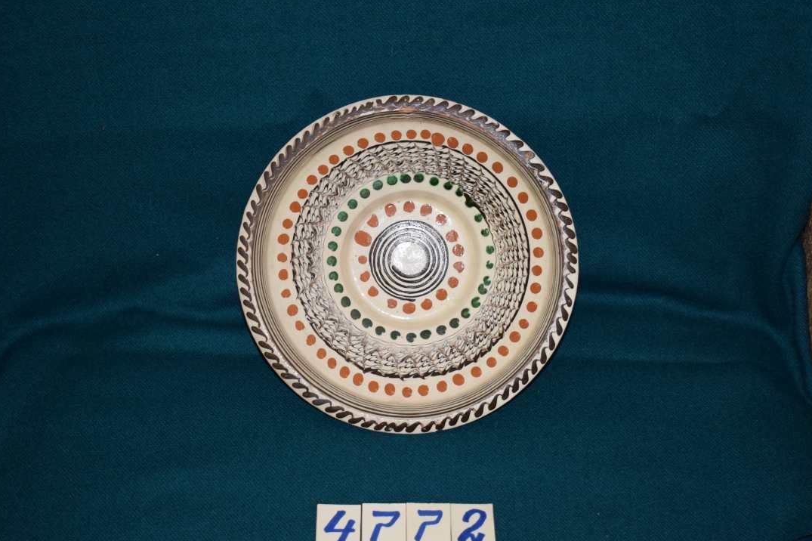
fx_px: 1511
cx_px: 401
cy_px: 275
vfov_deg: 20.3
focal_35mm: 67
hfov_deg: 30.1
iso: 1800
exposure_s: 1/60
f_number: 4.8
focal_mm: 40
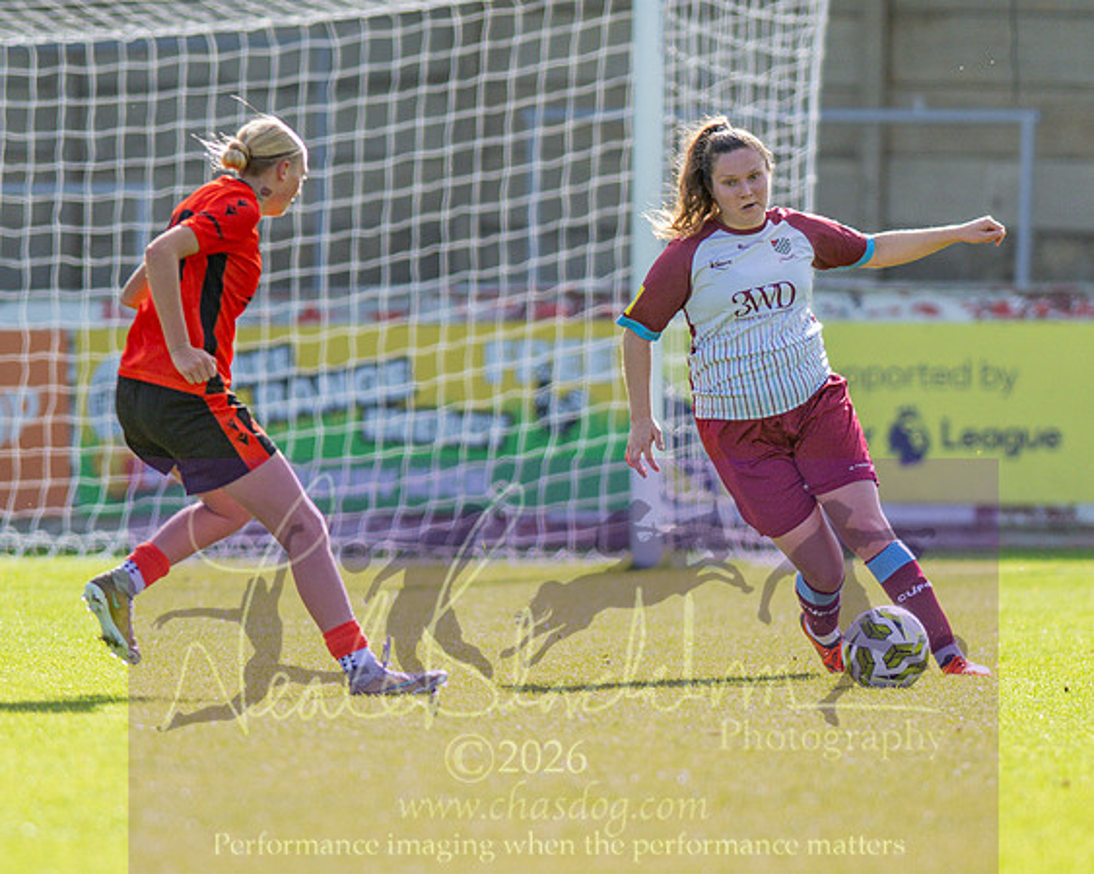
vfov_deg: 2.2
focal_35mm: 698
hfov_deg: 2.8
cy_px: 528
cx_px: 622
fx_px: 22599
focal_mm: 300
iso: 200
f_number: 2.8
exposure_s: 1/3200
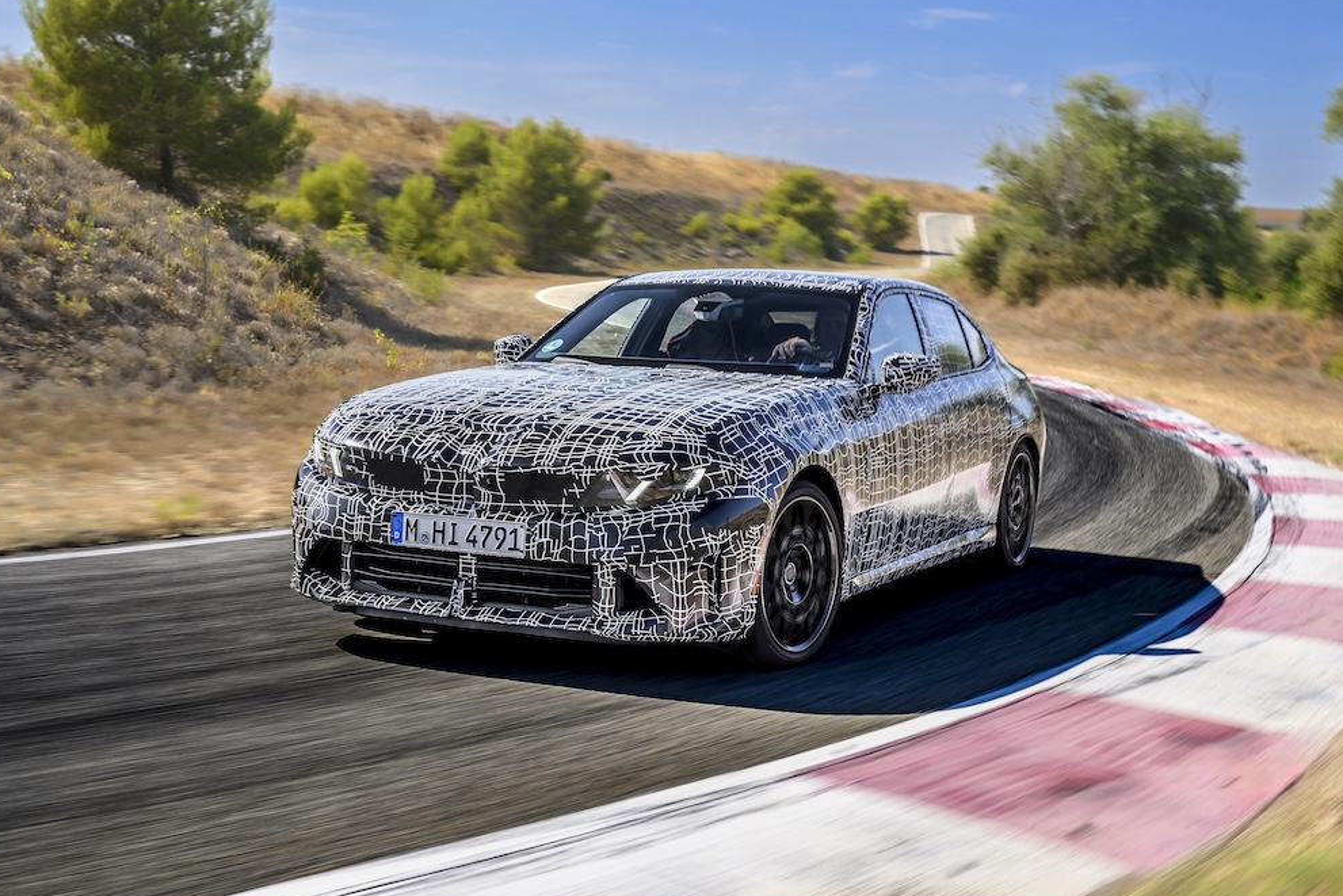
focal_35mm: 46
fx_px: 1716
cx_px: 755
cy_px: 503
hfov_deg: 42.7
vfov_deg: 29.2
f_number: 6.3
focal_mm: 38
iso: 32
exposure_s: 1/25
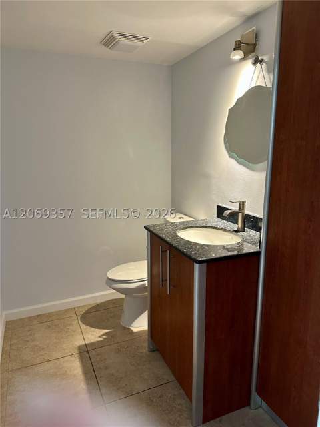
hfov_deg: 56.8
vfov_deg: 71.6
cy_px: 214
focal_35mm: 24
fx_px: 296
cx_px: 160
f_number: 1.78
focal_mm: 6.86
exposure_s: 1/60
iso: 320
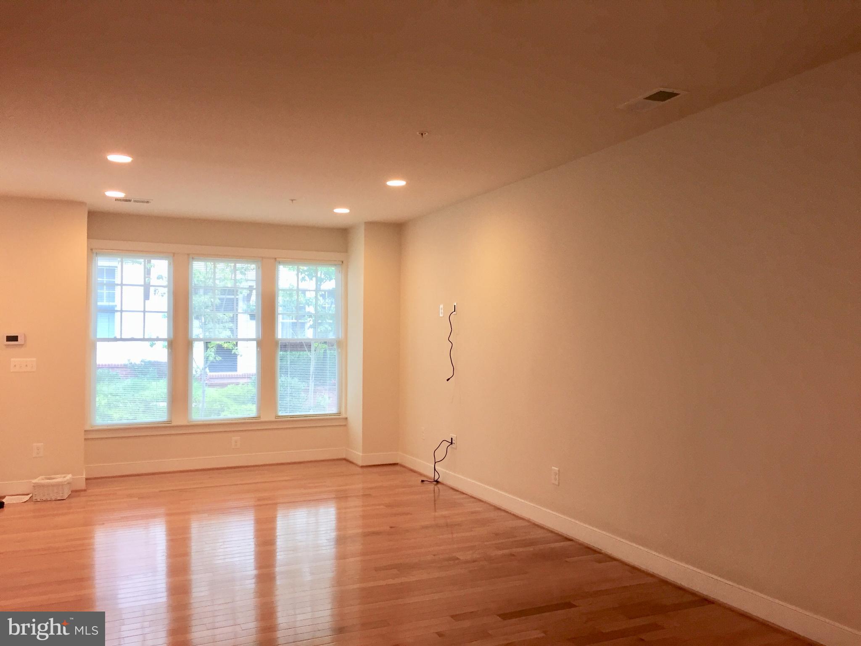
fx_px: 721
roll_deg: -1.6
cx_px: 430
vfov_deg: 48.2
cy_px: 323
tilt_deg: +1.6
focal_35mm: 29
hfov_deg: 61.7
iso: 50
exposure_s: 1/30
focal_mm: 4.15
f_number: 2.2
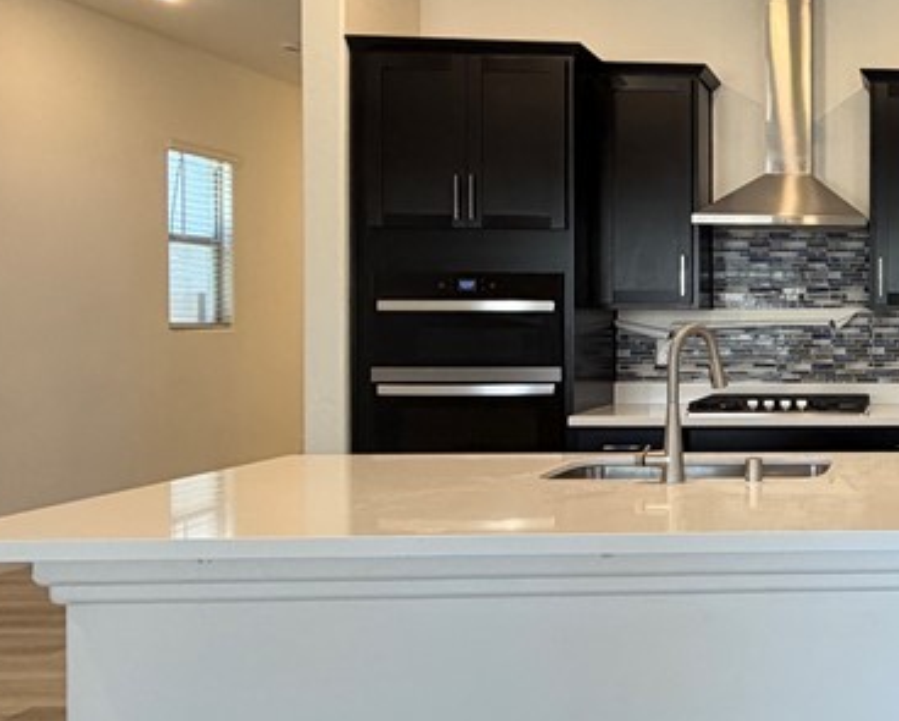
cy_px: 335
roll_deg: +0.0
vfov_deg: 39.2
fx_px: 1012
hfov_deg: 38.4
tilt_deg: -1.1
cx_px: 1019
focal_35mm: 38
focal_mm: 2.22
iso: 250
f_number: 2.2
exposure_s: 1/120
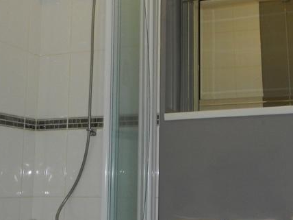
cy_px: 120
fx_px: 466
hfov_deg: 34.4
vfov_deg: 26.5
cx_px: 209
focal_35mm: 55
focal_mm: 4
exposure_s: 1/30
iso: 200
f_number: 3.4
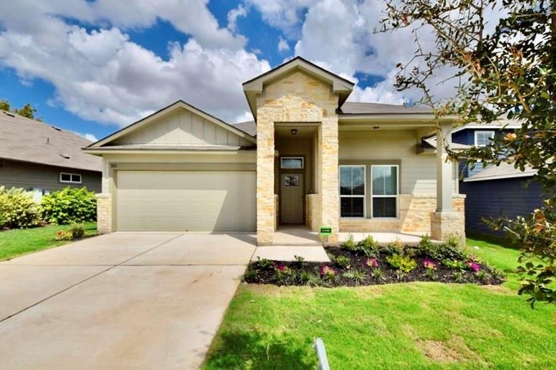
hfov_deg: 112.6
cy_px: 185
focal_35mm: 12
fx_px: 185
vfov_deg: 90.0
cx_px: 278
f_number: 13
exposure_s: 1/640
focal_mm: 8
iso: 200
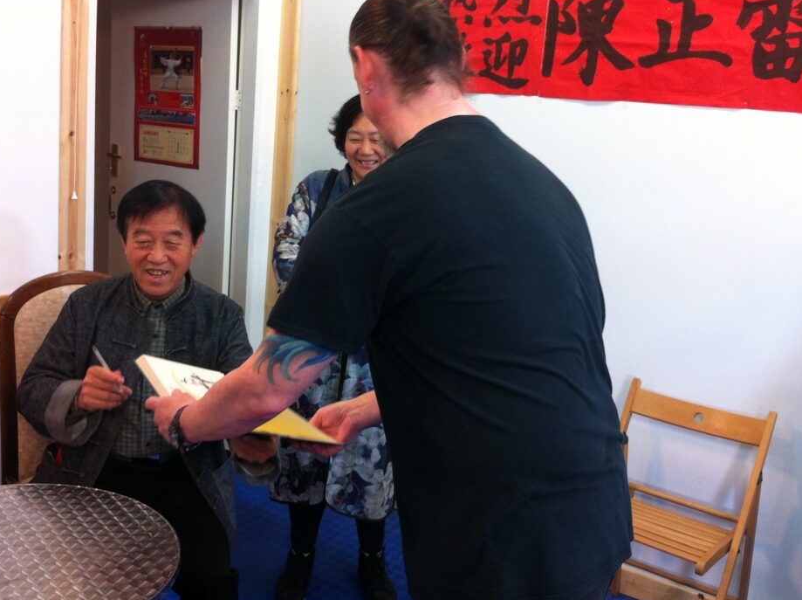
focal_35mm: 39
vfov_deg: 36.7
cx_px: 378
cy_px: 270
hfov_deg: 47.9
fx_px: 903
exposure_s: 1/60
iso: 100
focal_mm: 3.85
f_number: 2.8
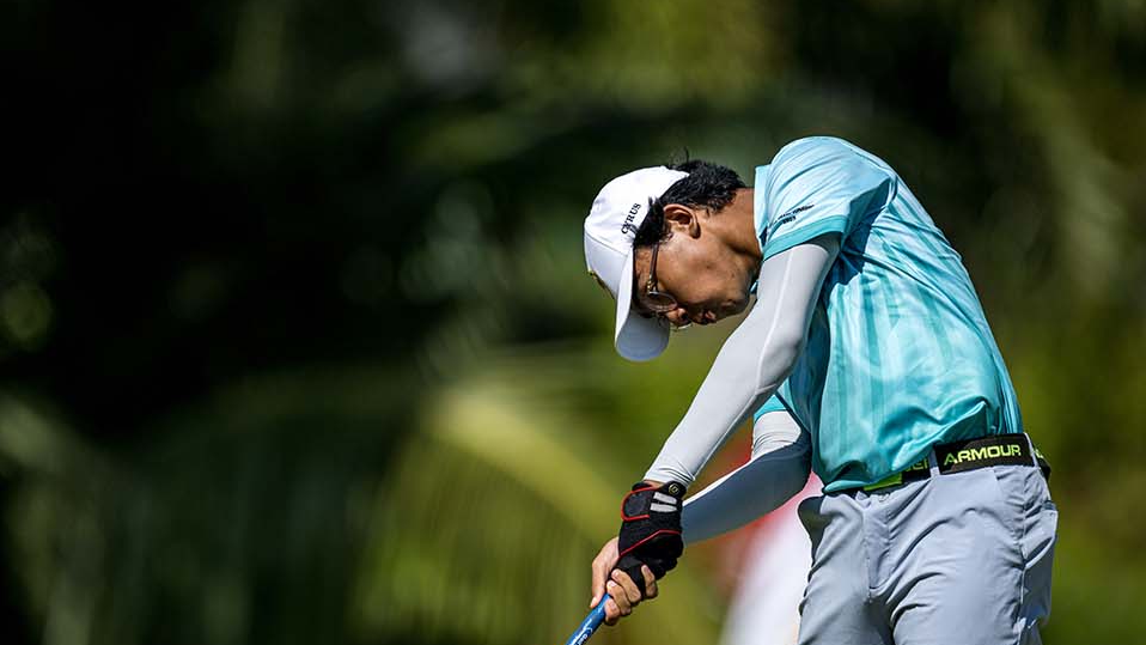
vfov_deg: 1.9
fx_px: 19145
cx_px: 573
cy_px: 452
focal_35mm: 630
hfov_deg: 3.4
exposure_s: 1/6400
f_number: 2.8
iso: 140
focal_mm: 400
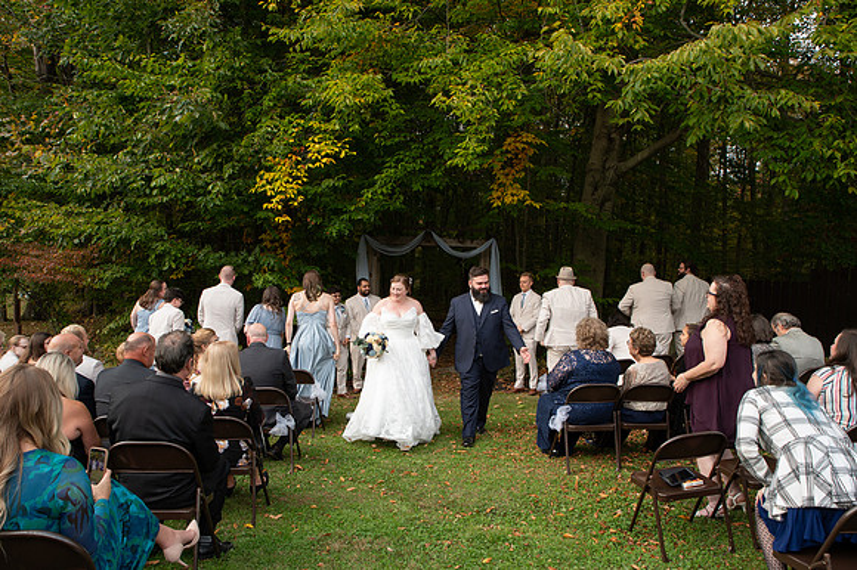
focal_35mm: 26
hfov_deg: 69.4
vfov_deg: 49.5
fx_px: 618
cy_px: 284
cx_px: 408
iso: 400
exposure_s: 1/200
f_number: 6.3
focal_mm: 24
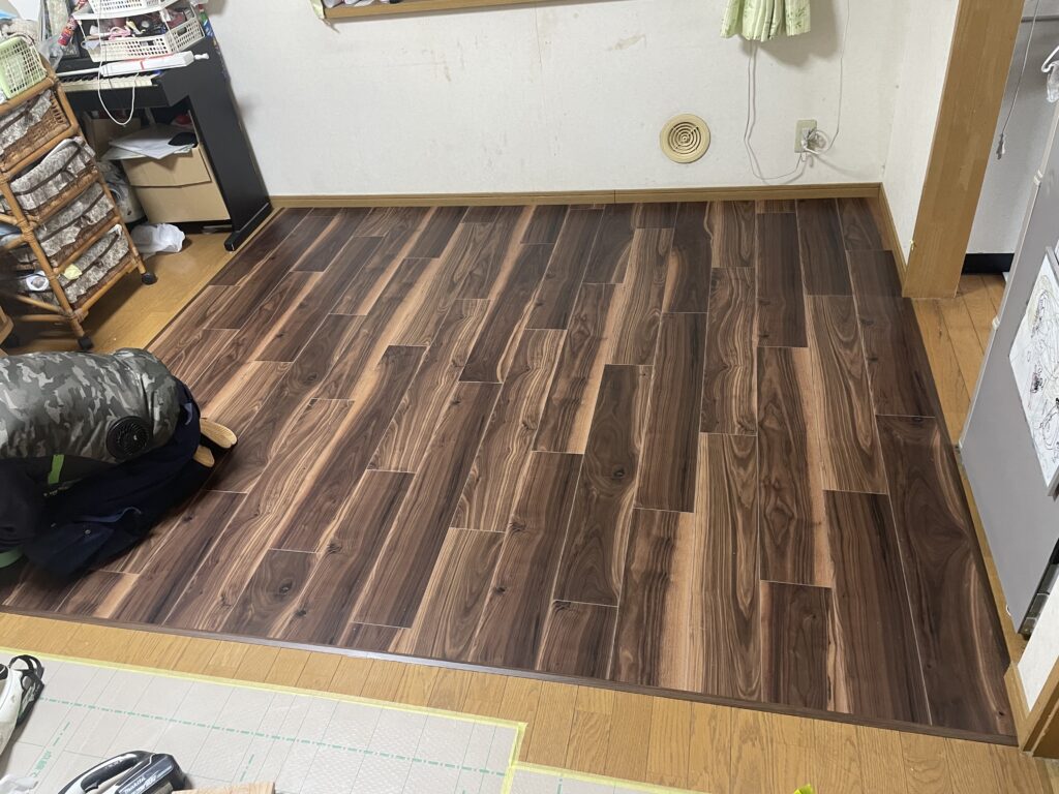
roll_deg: +8.3
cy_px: 397
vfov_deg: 53.1
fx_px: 795
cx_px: 530
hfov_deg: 67.3
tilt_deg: -39.0
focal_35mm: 26
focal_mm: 4.2
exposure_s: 1/60
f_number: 1.6
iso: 250
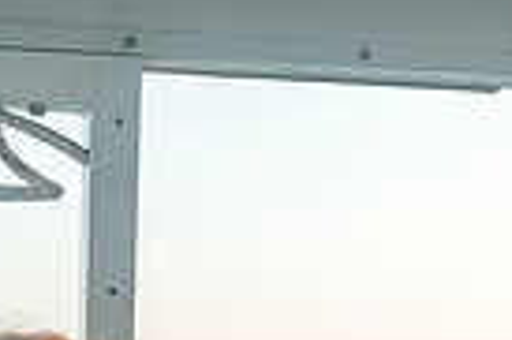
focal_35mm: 132
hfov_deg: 15.4
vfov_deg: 9.8
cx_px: 90
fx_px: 1875
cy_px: 633
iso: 500
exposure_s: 1/200
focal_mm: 28
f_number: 5.6
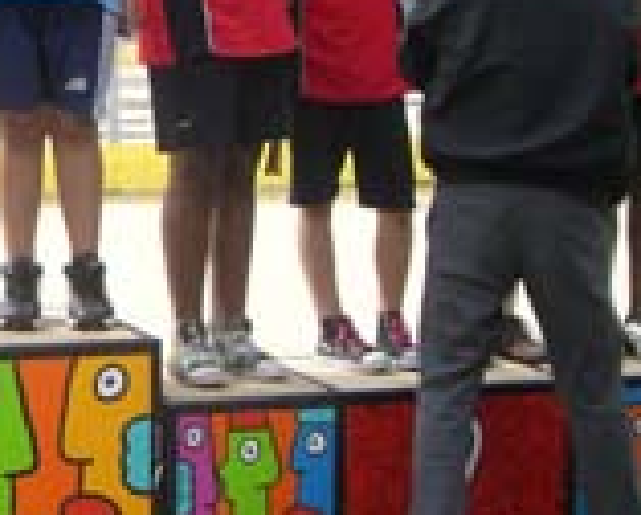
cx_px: -155
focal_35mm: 118
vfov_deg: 13.0
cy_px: 125
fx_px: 2241
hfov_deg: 15.6
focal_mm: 6.2
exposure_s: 1/200
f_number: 4.3
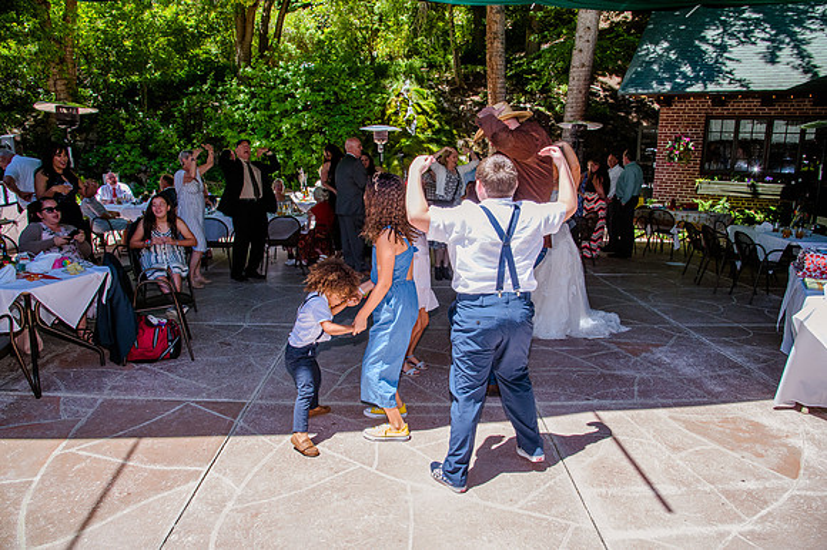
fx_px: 551
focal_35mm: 24
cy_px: 275
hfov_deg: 73.8
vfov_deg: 53.1
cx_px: 414
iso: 1600
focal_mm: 24
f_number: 9
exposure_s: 1/800
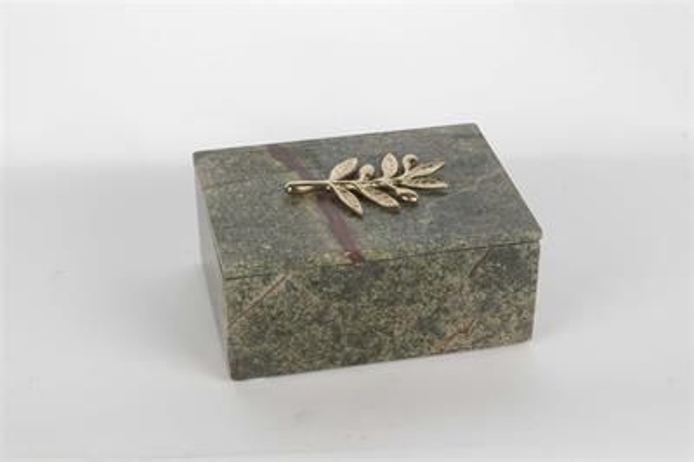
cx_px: 347
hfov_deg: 27.0
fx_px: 1445
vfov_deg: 18.2
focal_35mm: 75
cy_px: 231
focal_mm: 50
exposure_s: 1/100
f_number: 18
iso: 100
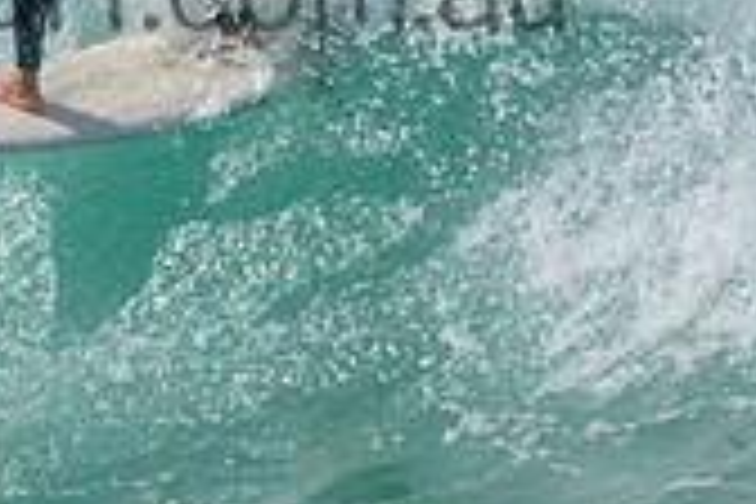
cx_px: 90
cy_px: -74
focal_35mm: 2754
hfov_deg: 0.7
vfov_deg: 0.5
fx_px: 57829
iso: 1400
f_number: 11
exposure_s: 1/1600
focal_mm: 800
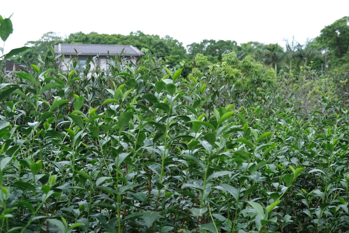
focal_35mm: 49
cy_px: 116
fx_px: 475
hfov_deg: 40.3
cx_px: 174
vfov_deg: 27.5
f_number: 5.6
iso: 2500
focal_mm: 32.9
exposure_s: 1/1600
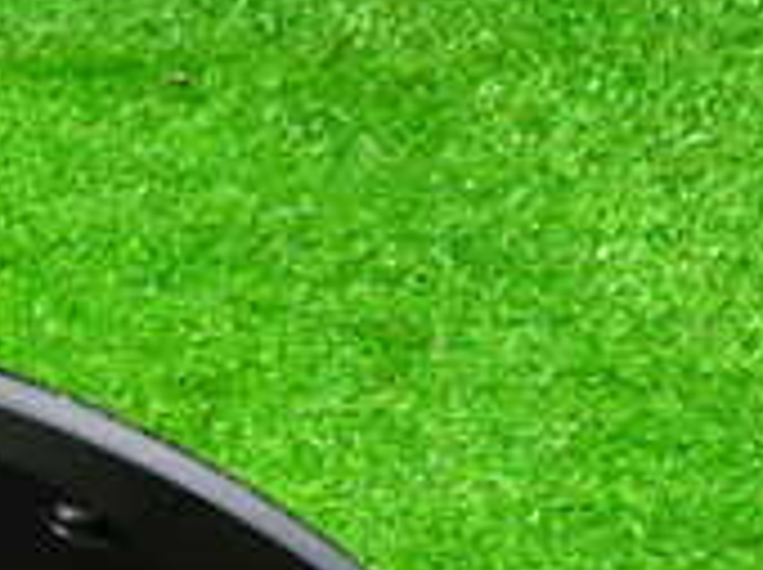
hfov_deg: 17.1
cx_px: -305
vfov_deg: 13.0
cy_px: 916
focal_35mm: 106
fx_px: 2333
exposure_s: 1/15
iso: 800
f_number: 2.3
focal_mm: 5.4
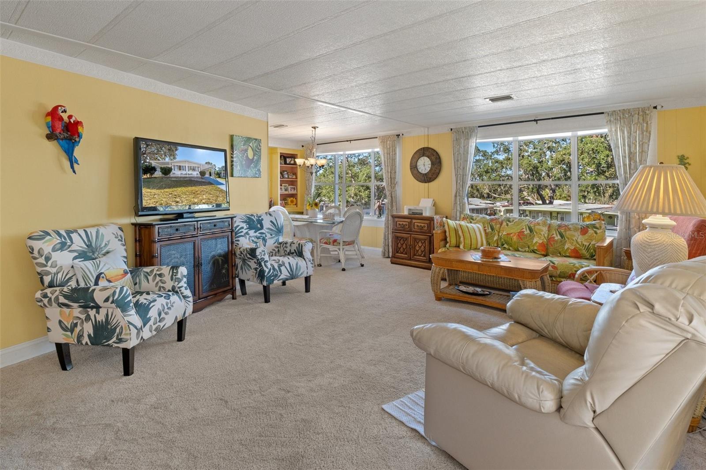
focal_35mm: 18
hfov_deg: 90.0
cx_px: 353
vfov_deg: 67.4
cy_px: 235
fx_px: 353
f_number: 8
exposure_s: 1/3
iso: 640
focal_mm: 12
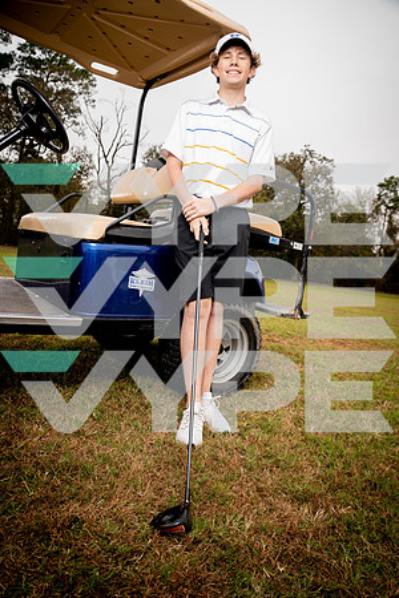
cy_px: 299
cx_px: 200
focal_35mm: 26
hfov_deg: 49.6
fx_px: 432
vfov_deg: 69.4
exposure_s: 1/250
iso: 200
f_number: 4.5
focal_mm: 26
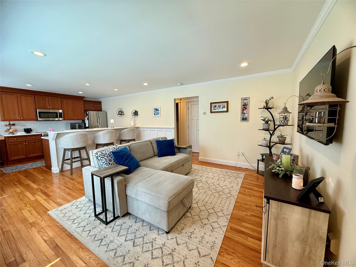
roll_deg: +1.0
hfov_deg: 102.1
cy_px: 134
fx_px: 144
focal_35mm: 14
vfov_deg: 85.7
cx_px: 178
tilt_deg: -5.6
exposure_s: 1/120
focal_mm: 2.22
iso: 160
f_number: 2.2
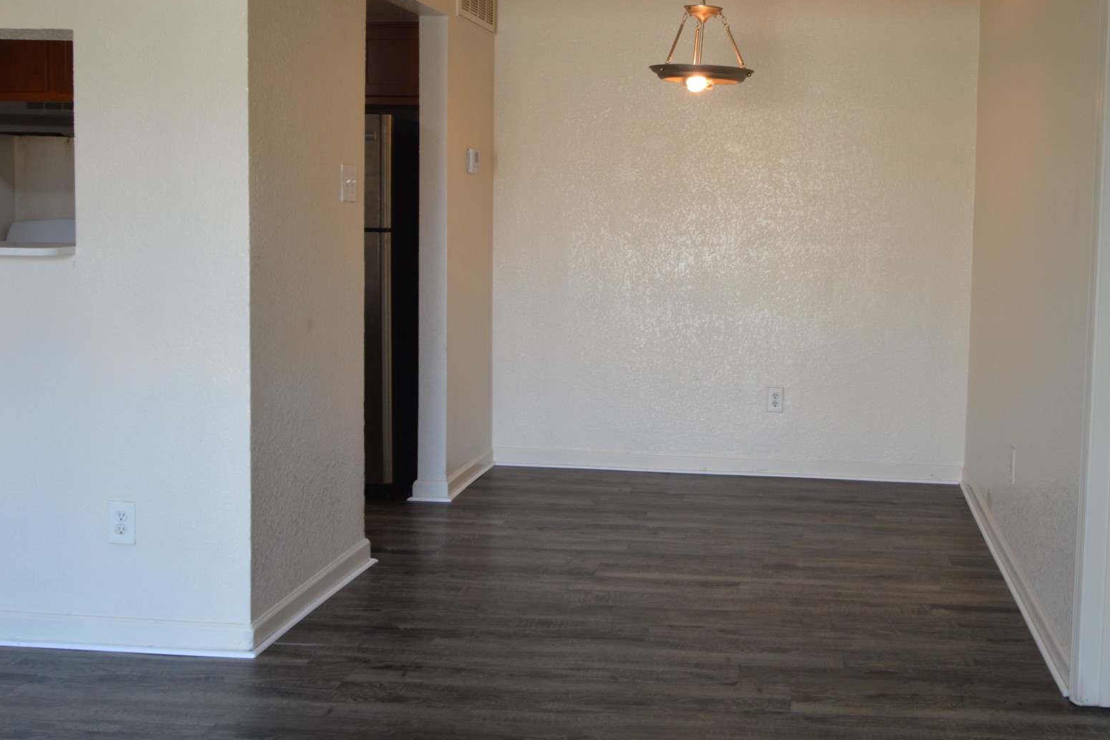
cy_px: 284
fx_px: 1171
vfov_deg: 34.9
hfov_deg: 49.8
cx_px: 746
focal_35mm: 38
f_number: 16
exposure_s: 1/1.6
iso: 100
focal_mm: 18
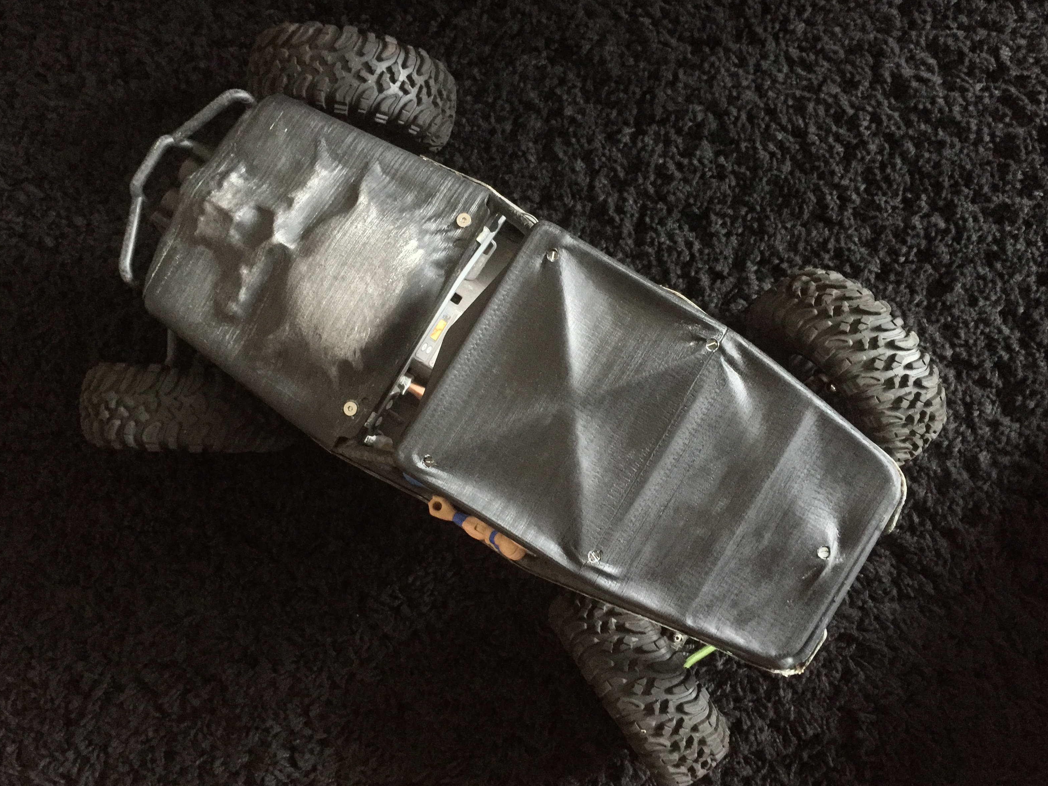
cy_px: 400
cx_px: 523
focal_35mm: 30
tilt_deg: -83.3
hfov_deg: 60.0
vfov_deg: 46.8
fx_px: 908
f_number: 2.2
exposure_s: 1/17
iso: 500
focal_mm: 4.15
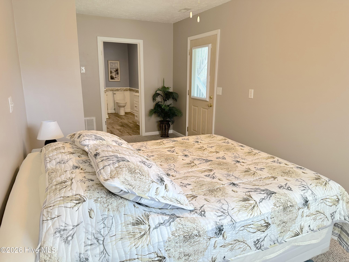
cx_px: 174
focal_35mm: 24
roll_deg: -0.6
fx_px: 242
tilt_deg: -13.0
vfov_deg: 56.8
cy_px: 131
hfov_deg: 71.6
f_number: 1.78
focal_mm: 6.86
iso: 125
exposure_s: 1/120
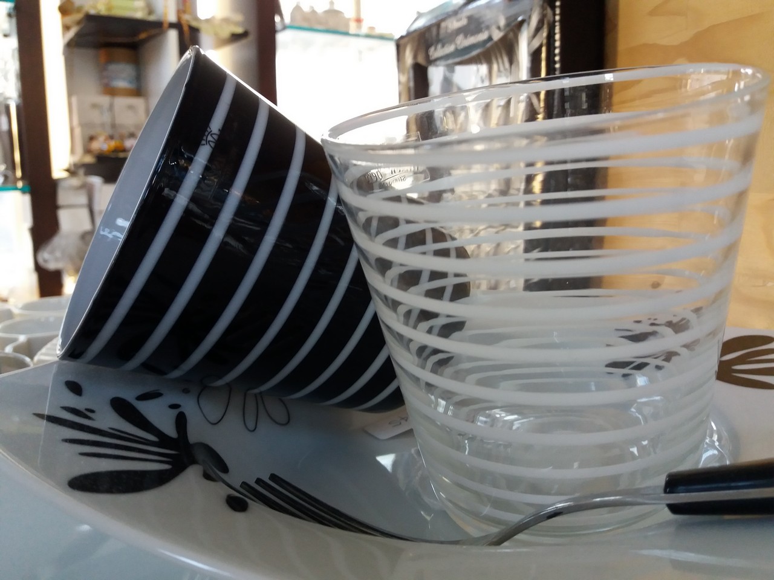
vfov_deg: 49.7
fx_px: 626
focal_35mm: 28
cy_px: 290
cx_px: 387
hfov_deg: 63.4
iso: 160
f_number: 1.9
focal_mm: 3.7
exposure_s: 1/33
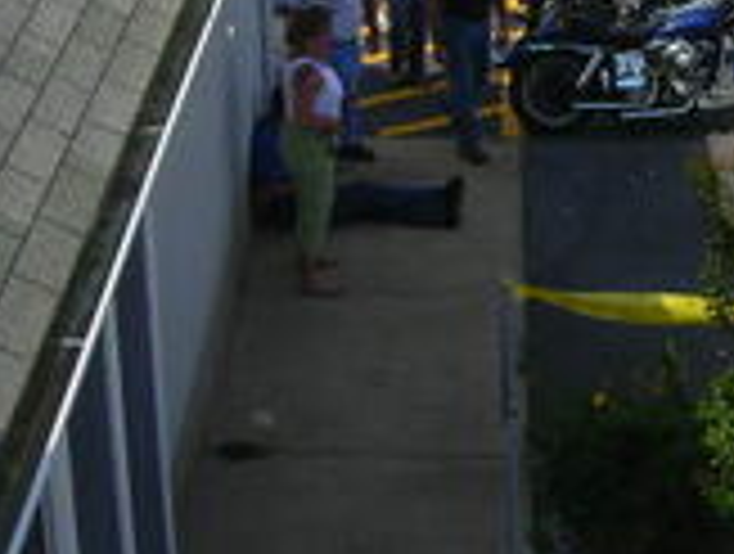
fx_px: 1976
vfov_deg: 15.5
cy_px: -54
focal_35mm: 93
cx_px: 698
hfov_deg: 20.5
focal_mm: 6.3
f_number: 6.4
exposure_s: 1/194
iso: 50
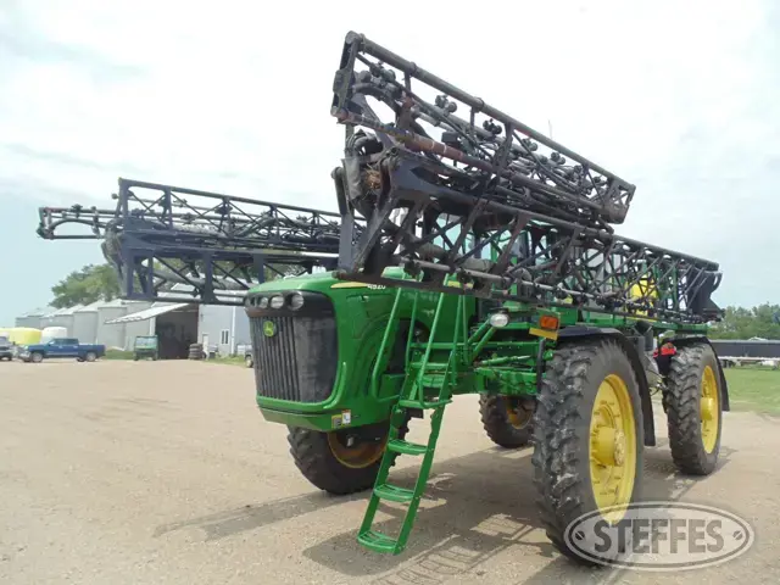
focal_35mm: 22
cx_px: 390
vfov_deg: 61.1
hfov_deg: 76.4
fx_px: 496
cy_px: 292
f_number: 9.7
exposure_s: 1/100
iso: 80
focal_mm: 4
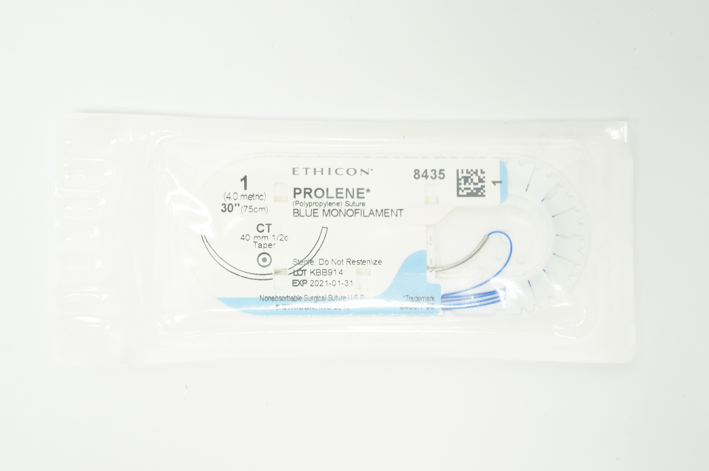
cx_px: 354
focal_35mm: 45
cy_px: 236
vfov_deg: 29.8
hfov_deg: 43.6
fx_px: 885
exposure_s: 1/15
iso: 400
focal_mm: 30
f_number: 9
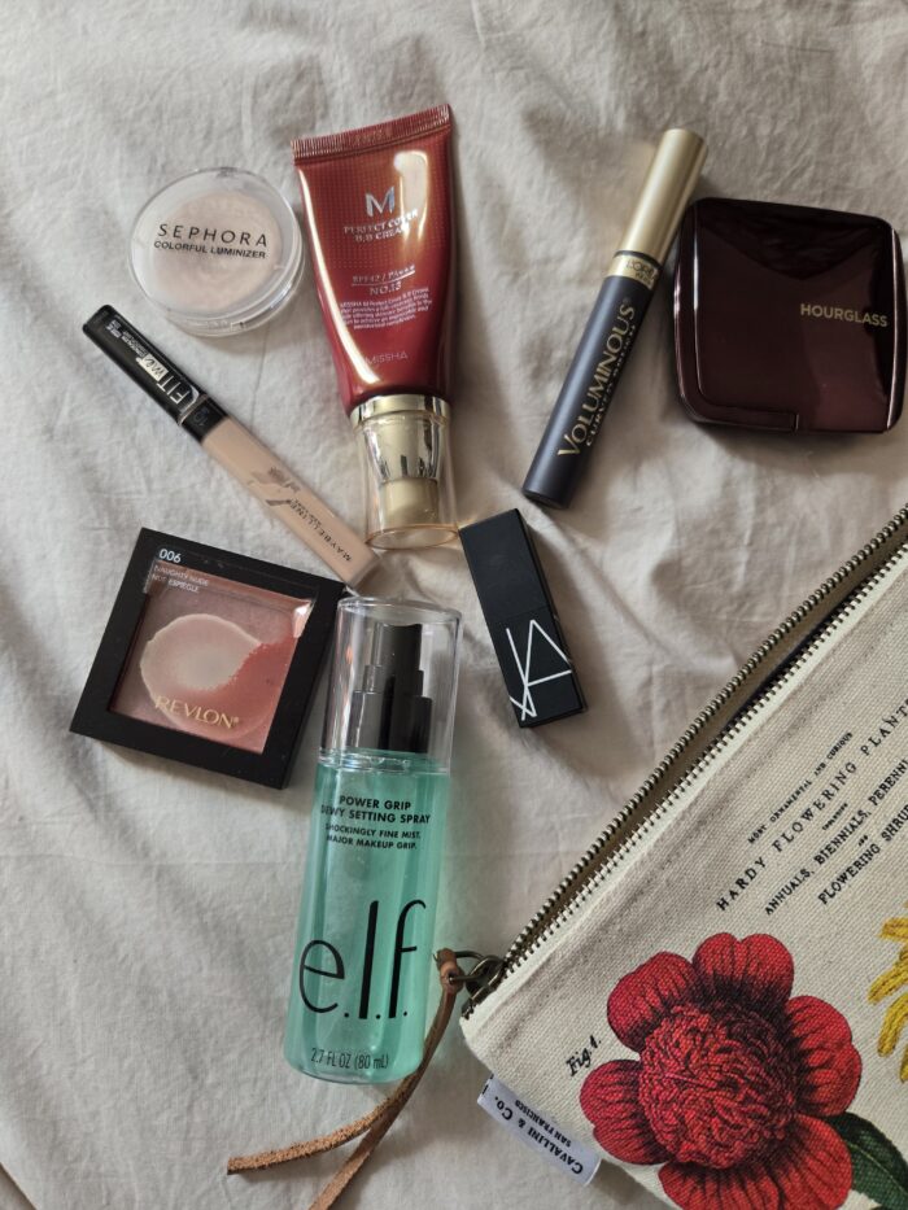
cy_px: 605
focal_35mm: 23
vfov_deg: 73.9
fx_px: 804
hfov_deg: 58.9
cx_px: 454
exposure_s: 1/180
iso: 200
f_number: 1.8
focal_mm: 5.4
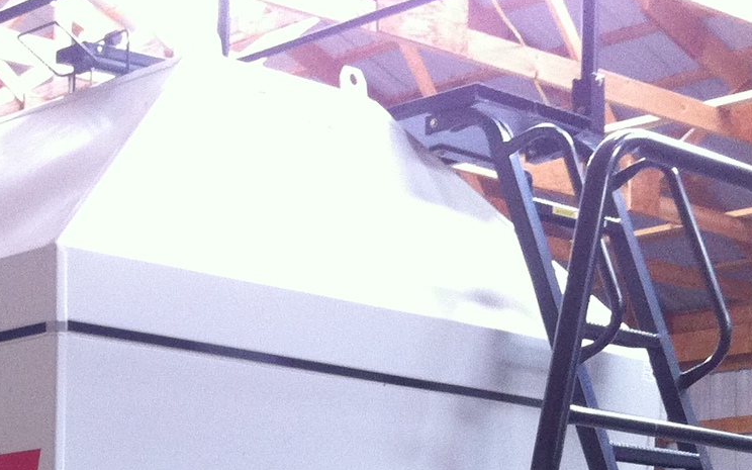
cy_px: 639
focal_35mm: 102
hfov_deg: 19.3
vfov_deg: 12.4
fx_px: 2090
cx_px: -134
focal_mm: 3.85
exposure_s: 1/15
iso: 200
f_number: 2.8
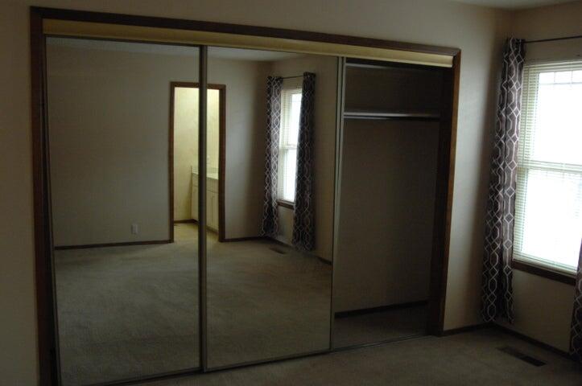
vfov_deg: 36.8
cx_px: 291
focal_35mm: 36
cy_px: 193
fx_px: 581
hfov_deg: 53.2
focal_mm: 24
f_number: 3.5
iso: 800
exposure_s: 1/25
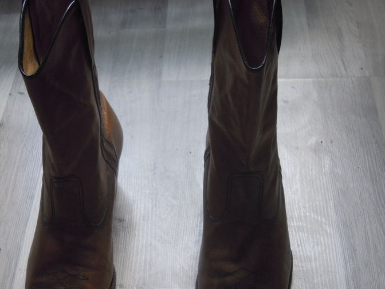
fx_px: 678
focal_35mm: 61
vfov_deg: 24.0
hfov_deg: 31.6
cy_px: 182
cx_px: 148
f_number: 3.2
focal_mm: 7.3
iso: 200
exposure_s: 1/40
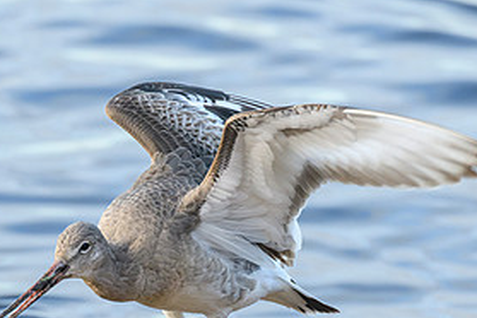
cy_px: 257
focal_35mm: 948
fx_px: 12560
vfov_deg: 1.5
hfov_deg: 2.2
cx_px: 116
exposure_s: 1/1250
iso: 4000
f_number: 8
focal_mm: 400
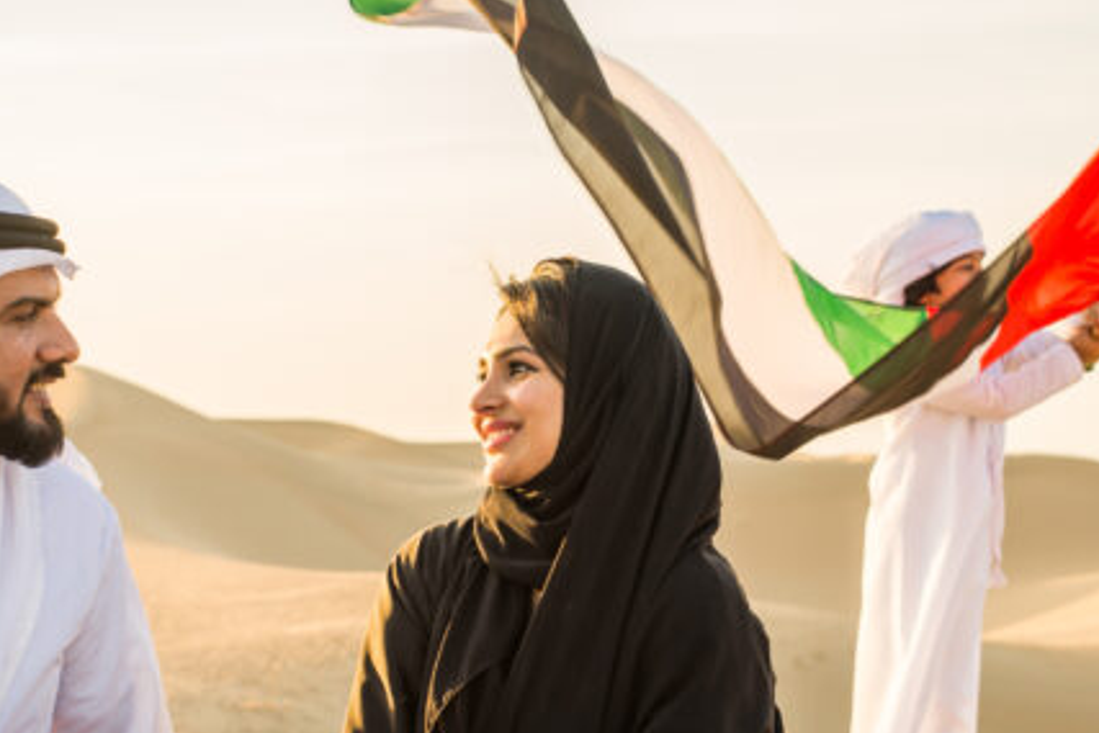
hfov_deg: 21.2
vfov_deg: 14.2
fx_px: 2931
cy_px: 522
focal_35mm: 96
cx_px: 489
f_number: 4
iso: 100
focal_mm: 40
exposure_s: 1/200
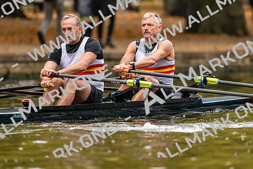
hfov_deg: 4.1
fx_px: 3558
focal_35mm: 506
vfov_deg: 2.7
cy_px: 63
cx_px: 96
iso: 3200
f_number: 4.5
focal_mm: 400
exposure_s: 1/2500
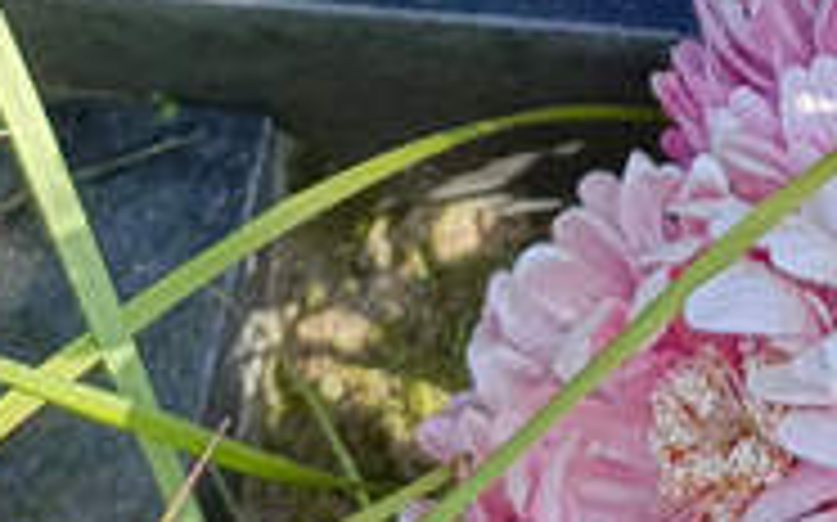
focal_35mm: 114
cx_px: 945
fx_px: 2599
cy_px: -765
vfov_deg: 9.9
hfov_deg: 17.6
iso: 112
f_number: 1.69
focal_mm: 4.76
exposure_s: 1/292
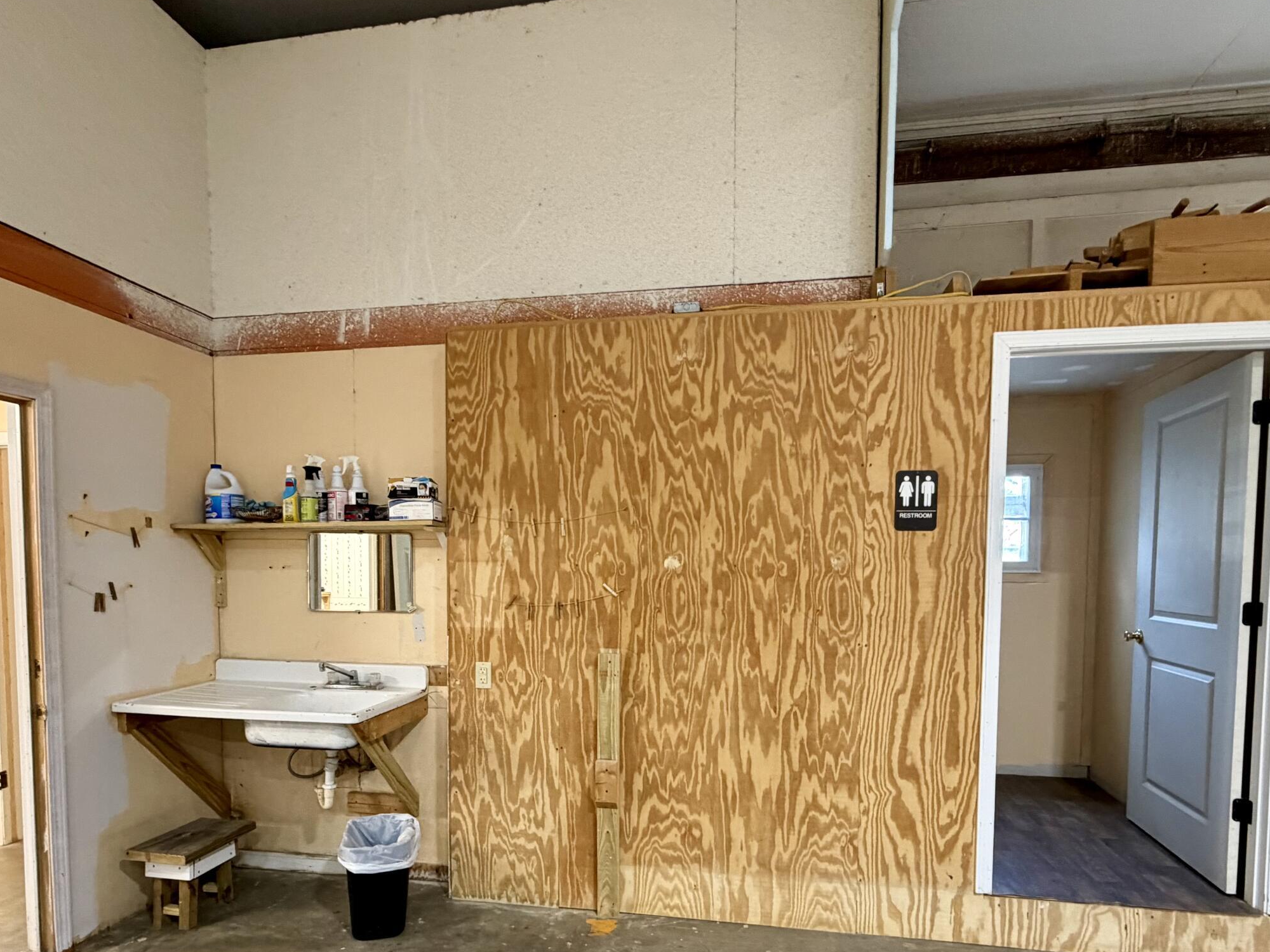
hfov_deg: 79.0
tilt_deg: -2.1
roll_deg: -0.7
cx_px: 634
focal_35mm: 21
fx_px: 770
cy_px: 604
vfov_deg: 62.4
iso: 320
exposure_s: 1/60
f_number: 2.2
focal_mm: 2.22
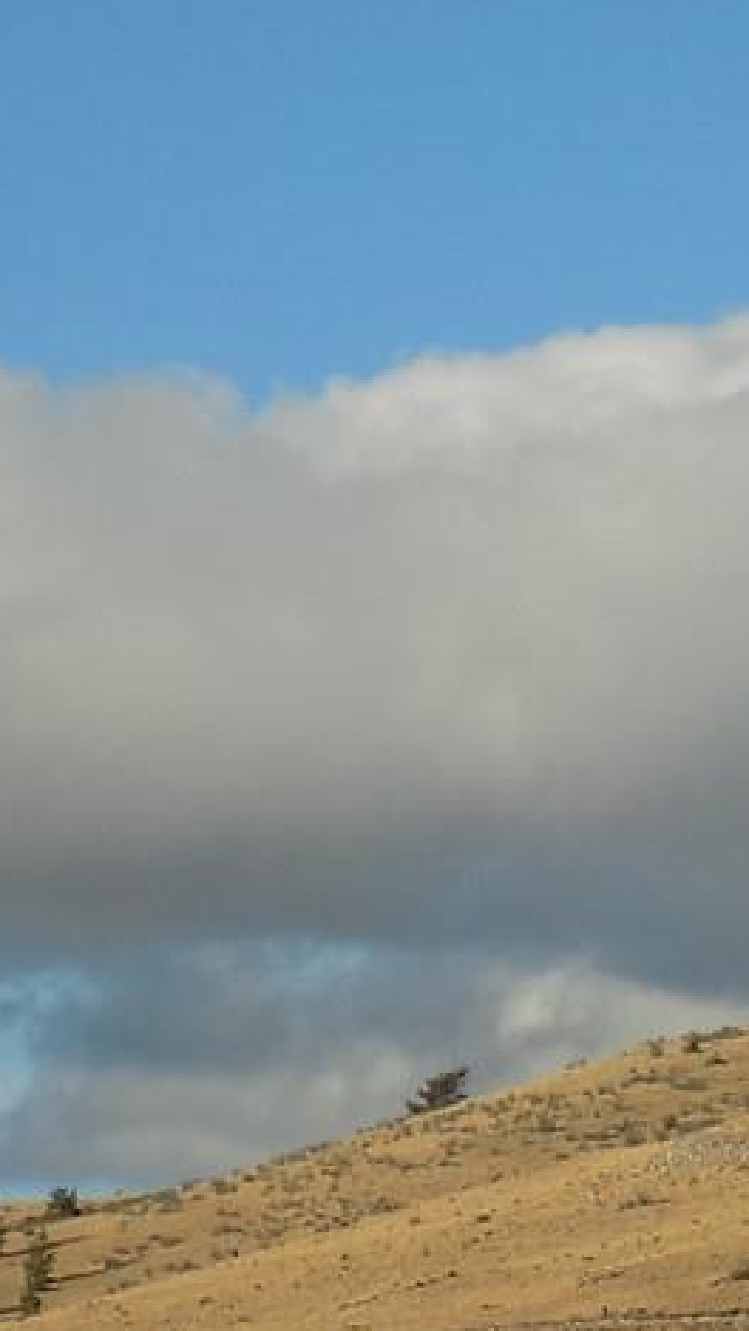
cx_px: 647
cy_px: 1005
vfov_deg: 5.4
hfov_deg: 3.0
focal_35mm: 400
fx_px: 14115
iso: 80
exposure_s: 1/500
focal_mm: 29.9
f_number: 5.3
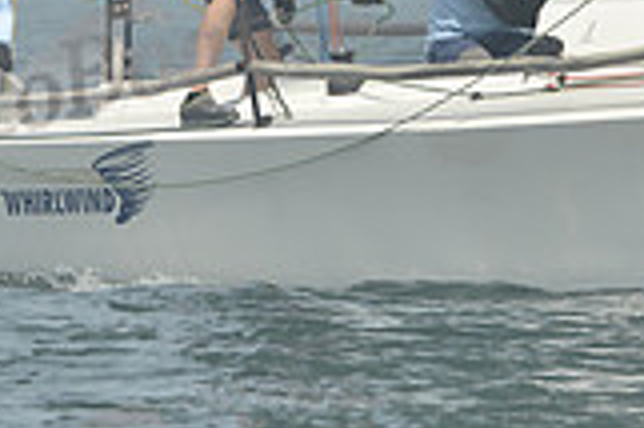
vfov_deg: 1.6
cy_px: -182
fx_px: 15440
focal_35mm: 864
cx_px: 584
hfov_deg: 2.4
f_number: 8
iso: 280
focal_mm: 240
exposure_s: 1/1000
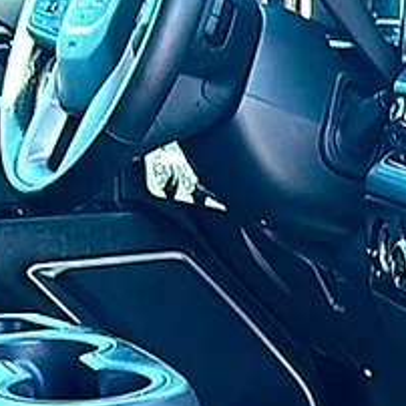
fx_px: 1380
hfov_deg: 15.0
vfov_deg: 16.6
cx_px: 675
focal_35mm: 104
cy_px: 319
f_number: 1.78
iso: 125
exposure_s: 1/99
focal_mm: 6.86
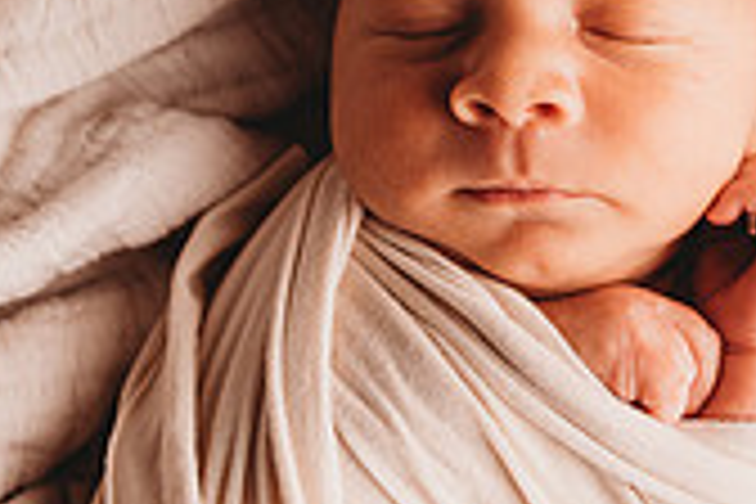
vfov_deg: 16.4
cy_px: 151
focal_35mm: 83
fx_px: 1743
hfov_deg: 24.5
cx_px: 378
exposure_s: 1/160
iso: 100
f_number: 2.5
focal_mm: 24
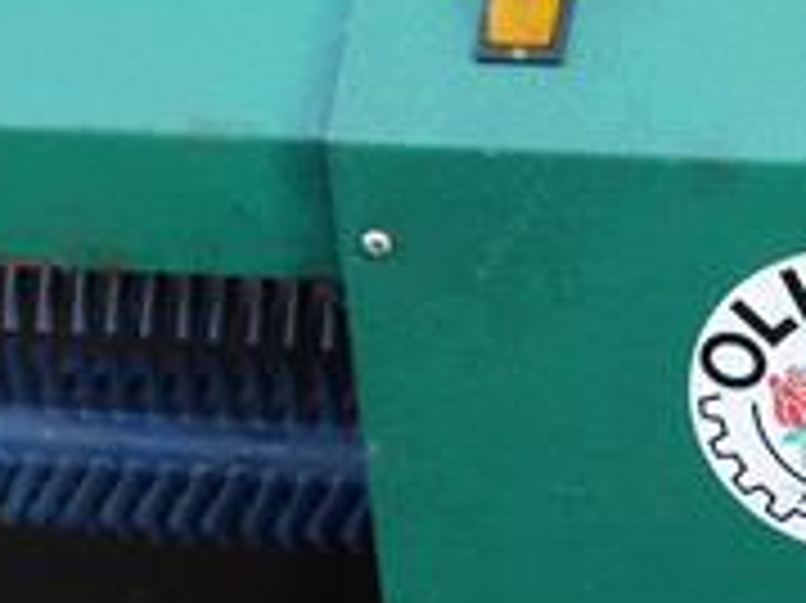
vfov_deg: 14.8
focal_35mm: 100
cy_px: 230
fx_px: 2327
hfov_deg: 18.4
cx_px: 1015
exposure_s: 1/60
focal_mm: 14
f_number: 3.5
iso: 200
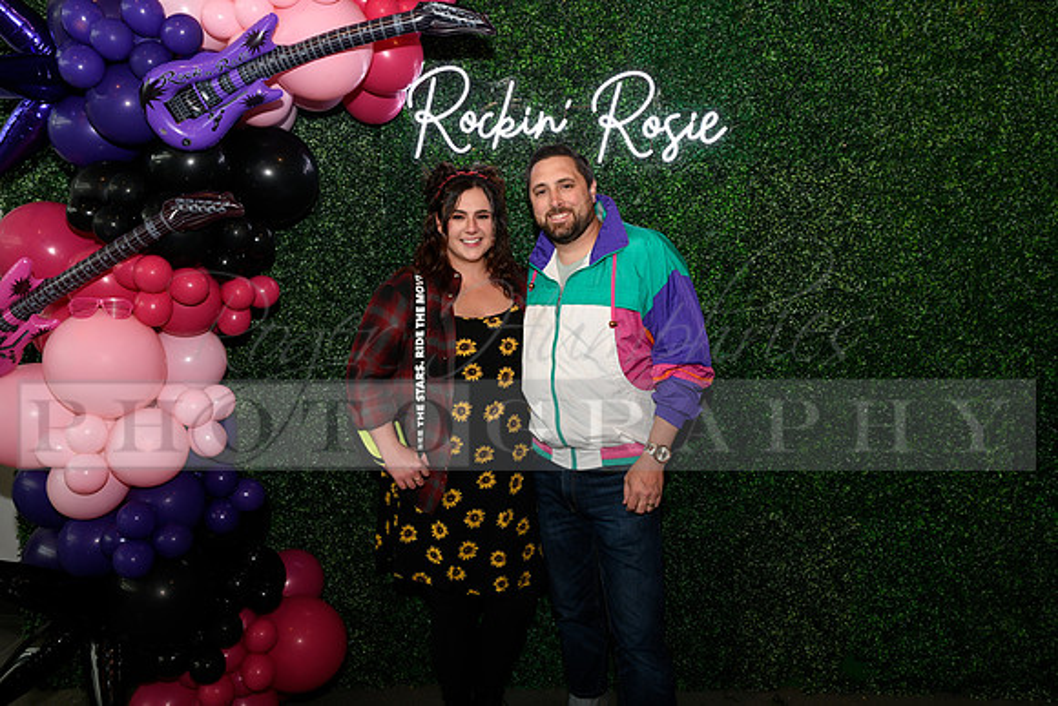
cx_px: 529
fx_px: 852
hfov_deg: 63.6
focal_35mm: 29
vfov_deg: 45.0
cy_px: 353
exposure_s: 1/60
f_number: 6.3
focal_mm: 29
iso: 500
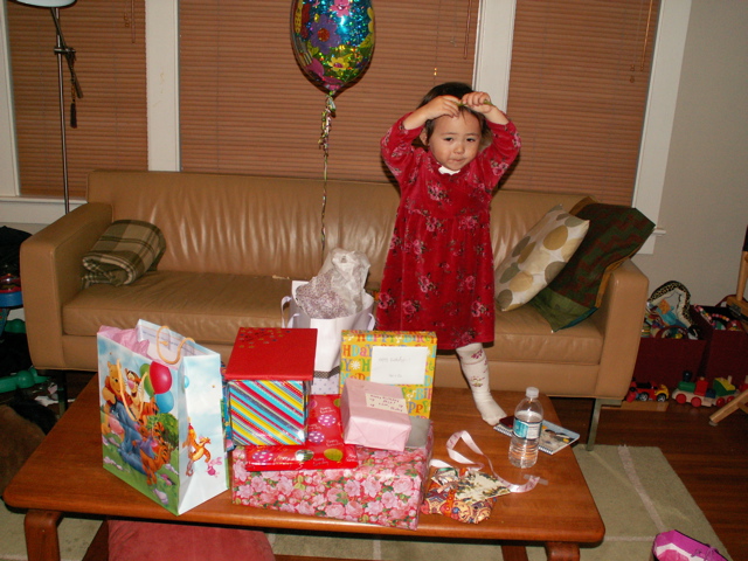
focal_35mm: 35
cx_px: 374
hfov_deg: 52.6
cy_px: 280
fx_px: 756
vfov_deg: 40.7
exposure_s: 1/40
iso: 160
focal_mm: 5.86
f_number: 2.8
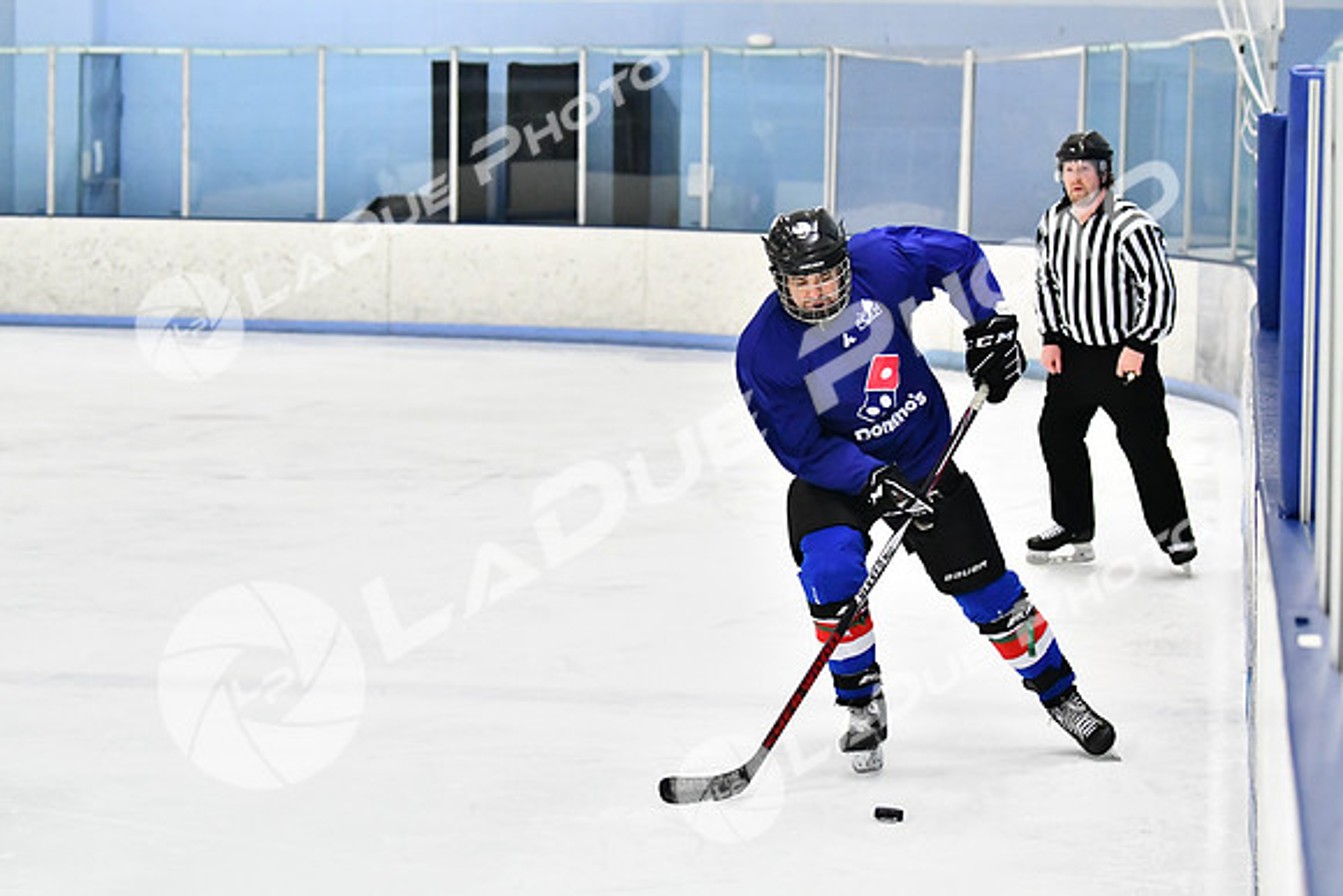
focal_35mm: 108
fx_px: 4030
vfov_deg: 12.7
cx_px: 672
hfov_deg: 18.9
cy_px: 448
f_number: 3.2
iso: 6400
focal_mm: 72
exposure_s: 1/1250
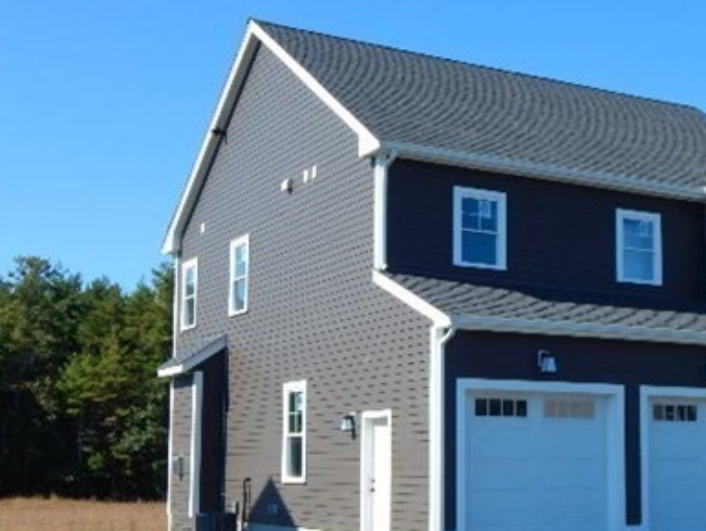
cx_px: 499
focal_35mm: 59
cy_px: 337
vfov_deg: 24.8
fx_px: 1204
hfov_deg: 32.3
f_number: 3.4
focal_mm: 6.8
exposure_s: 1/1000
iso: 125
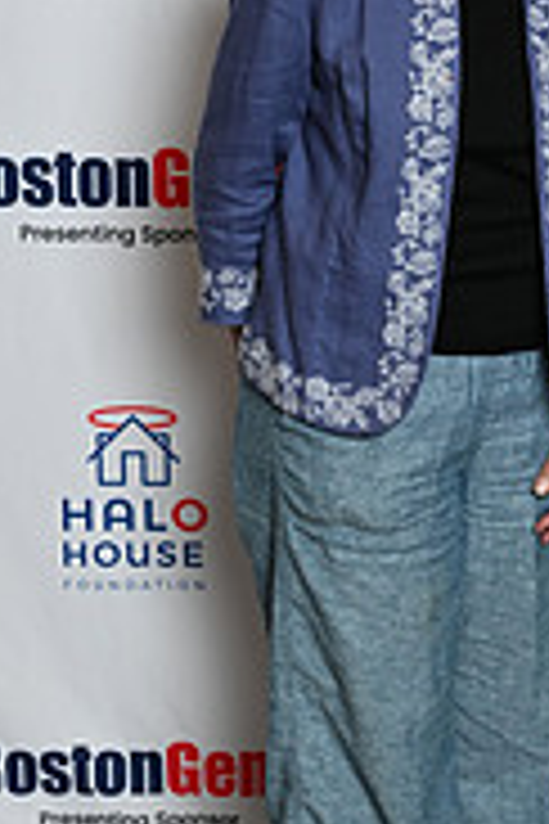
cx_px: 547
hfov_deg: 10.7
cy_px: 423
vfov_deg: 16.1
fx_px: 2905
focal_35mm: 127
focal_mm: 40
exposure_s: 1/100
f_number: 3.5
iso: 200
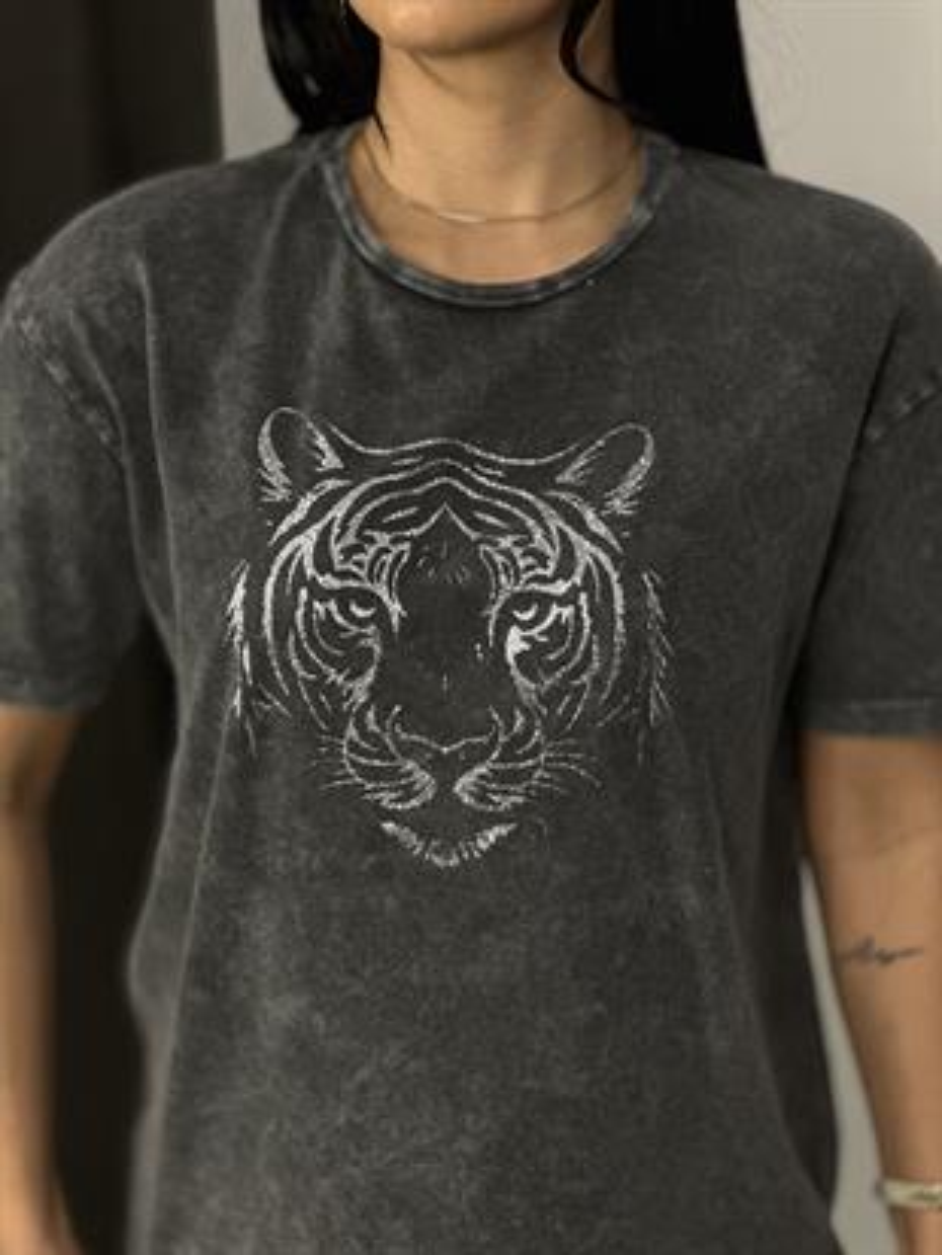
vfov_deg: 25.3
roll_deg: -0.3
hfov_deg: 19.1
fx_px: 2792
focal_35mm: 77
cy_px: 628
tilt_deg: -13.8
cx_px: 471
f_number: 2.8
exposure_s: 1/100
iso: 160
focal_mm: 9
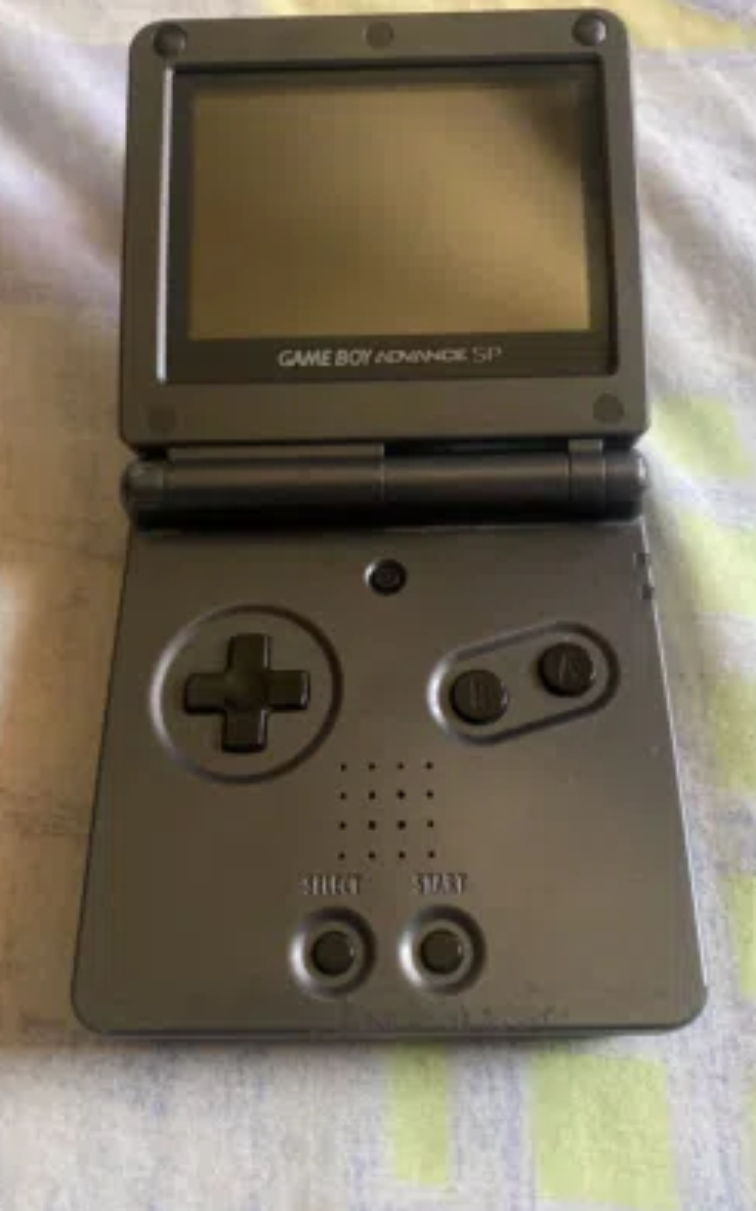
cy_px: 612
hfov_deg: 44.5
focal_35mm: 28
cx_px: 390
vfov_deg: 66.5
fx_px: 924
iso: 800
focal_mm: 4.25
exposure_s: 1/30
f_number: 1.8
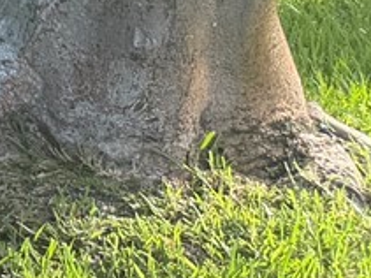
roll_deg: +1.5
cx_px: -1023
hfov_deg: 7.9
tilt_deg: -3.0
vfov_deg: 7.6
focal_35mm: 182
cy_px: -364
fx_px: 1949
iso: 100
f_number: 1.78
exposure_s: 1/931
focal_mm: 6.76
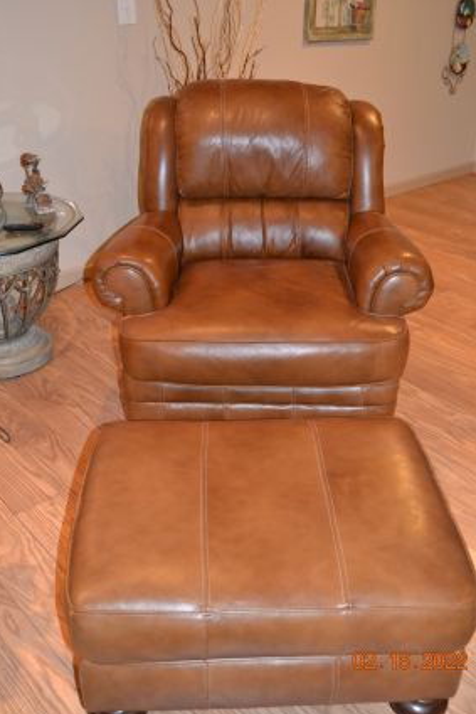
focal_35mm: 35
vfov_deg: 54.4
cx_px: 246
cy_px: 362
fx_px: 694
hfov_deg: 37.9
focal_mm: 22
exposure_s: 1/60
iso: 3200
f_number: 3.5
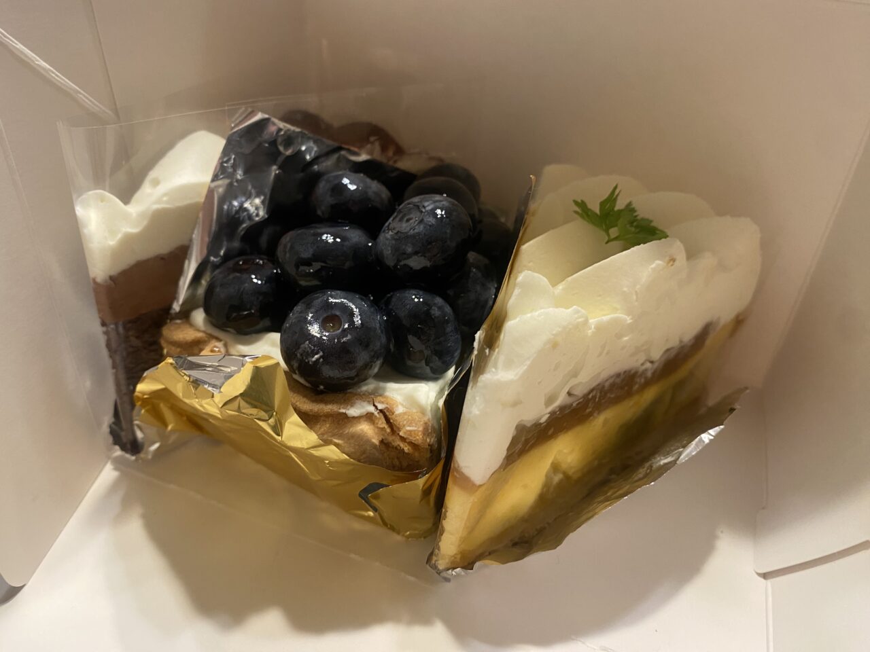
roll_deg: -3.2
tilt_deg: -29.2
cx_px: 435
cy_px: 326
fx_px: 628
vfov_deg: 54.9
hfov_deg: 69.4
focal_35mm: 25
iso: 250
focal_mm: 4.25
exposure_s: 1/50
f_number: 1.8
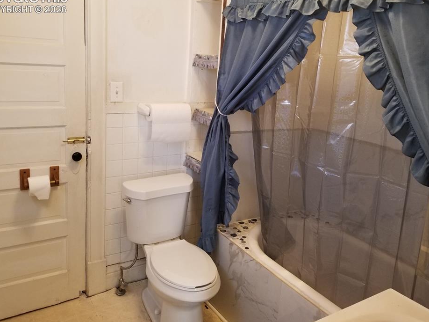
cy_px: 151
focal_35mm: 29
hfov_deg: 61.7
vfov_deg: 48.2
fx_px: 359
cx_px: 215
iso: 200
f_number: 1.7
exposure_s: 1/30
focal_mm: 4.25
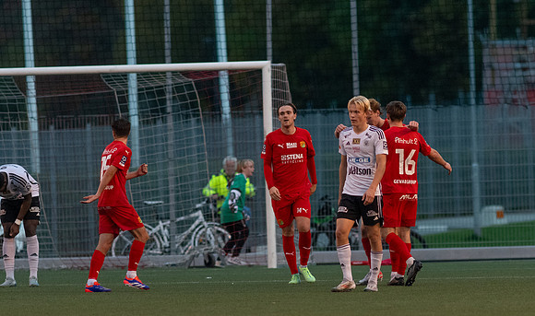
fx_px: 9132
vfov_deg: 2.0
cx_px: 353
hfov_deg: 3.4
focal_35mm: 636
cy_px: 236
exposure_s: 1/1000
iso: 5000
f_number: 3.2
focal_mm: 300
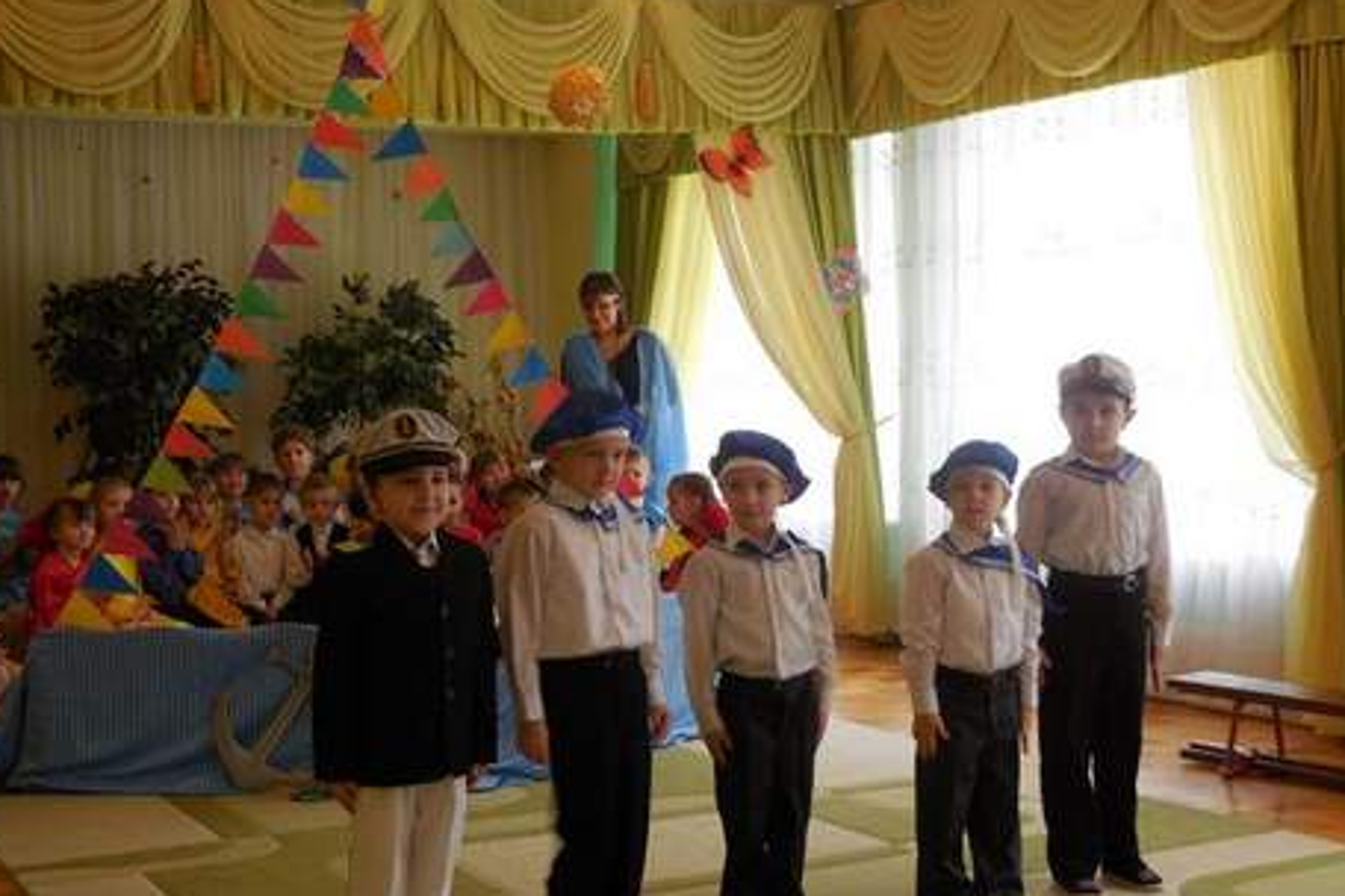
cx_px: 667
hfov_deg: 34.5
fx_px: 2167
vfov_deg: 23.4
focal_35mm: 58
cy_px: 469
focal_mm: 9.4
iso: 160
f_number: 4
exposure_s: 1/30
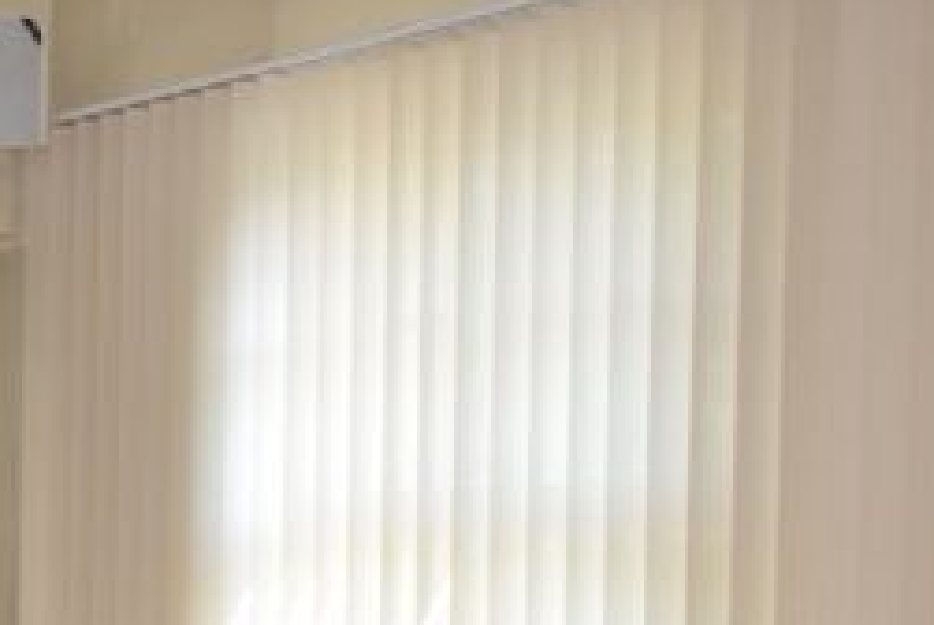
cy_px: 878
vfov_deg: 12.0
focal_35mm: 110
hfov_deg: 17.5
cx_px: -268
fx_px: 2857
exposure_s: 1/125
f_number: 5.6
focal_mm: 24
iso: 640
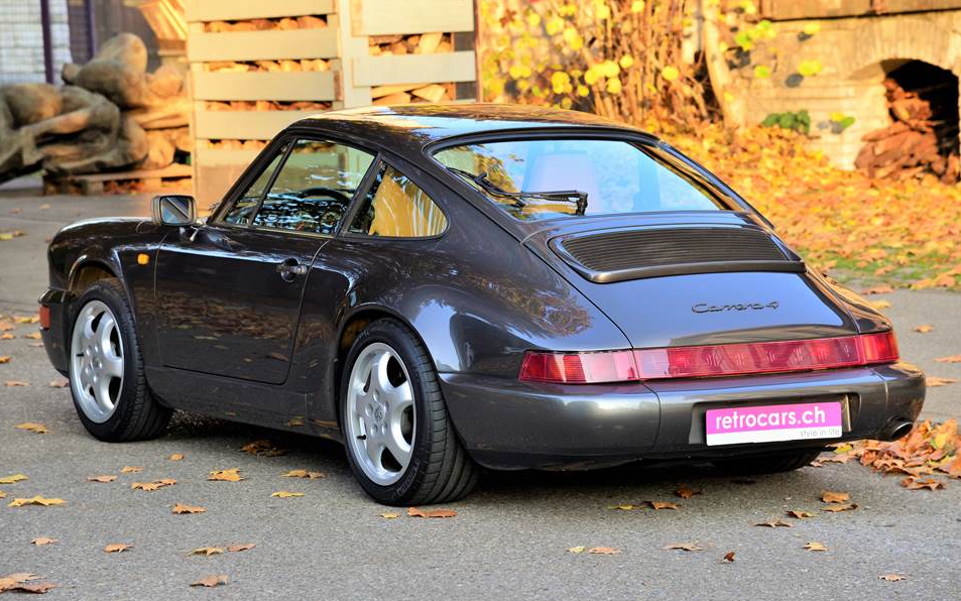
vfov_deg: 10.7
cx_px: 481
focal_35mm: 123
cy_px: 306
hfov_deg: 17.0
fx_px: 3222
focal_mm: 120
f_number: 5.6
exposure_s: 1/100
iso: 250
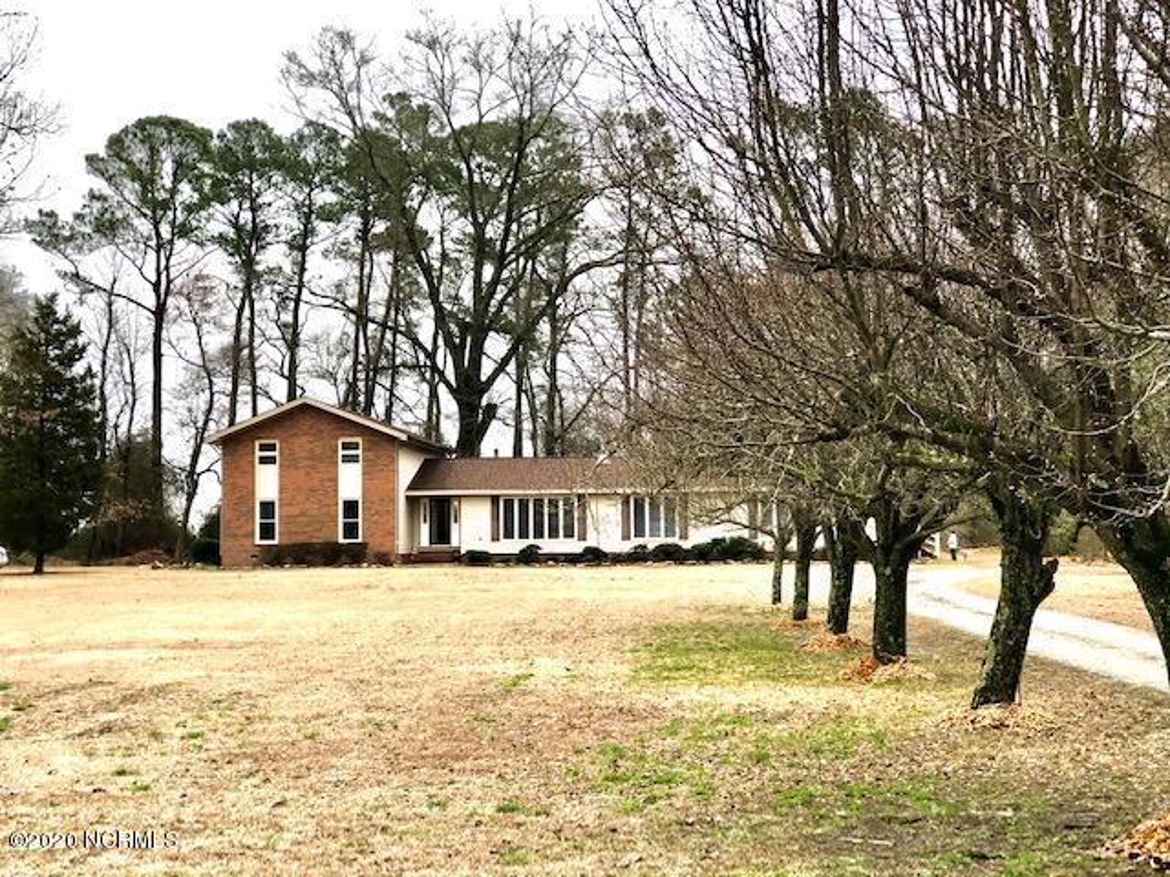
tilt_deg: +3.0
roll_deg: +0.4
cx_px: 585
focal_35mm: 57
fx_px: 1927
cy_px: 438
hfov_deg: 33.8
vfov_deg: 25.7
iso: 80
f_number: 2.8
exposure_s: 1/120
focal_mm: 6.6
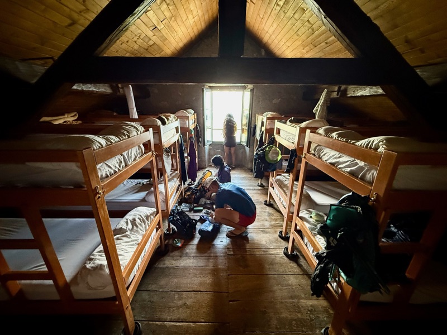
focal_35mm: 14
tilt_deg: -18.8
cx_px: 224
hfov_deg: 102.1
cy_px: 168
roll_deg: -1.1
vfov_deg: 85.7
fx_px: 181
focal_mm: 2.22
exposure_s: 1/60
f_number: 2.2
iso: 800
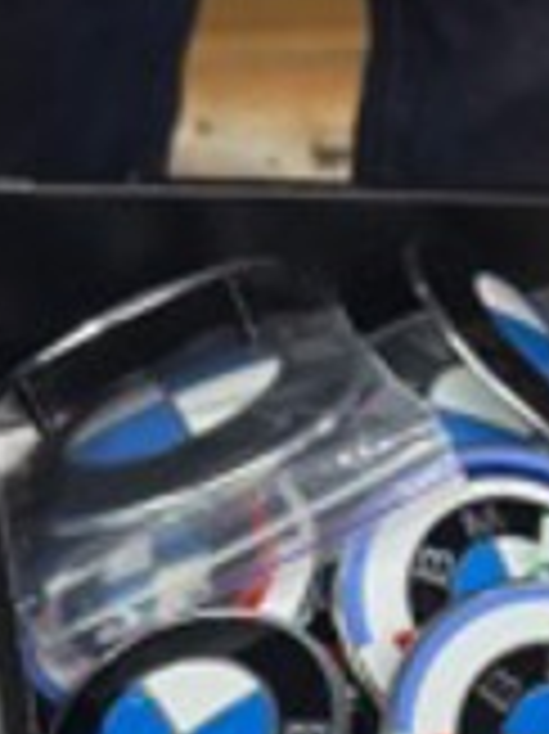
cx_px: 410
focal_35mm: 103
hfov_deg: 14.3
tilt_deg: -66.2
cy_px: 1022
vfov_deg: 17.6
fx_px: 2181
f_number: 1.78
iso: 125
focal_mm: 6.76
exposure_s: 1/100
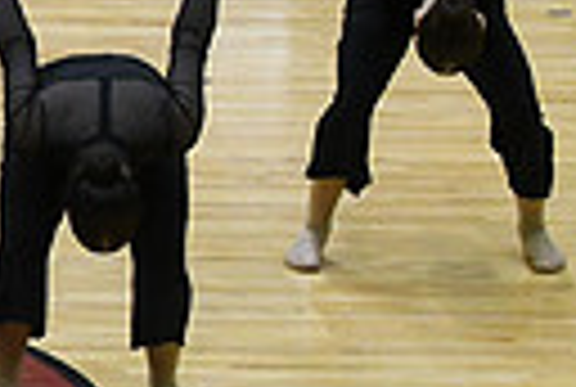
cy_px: 92
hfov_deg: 4.3
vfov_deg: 2.9
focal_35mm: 475
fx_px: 7618
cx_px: -716
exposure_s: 1/500
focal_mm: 70
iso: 5000
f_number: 4
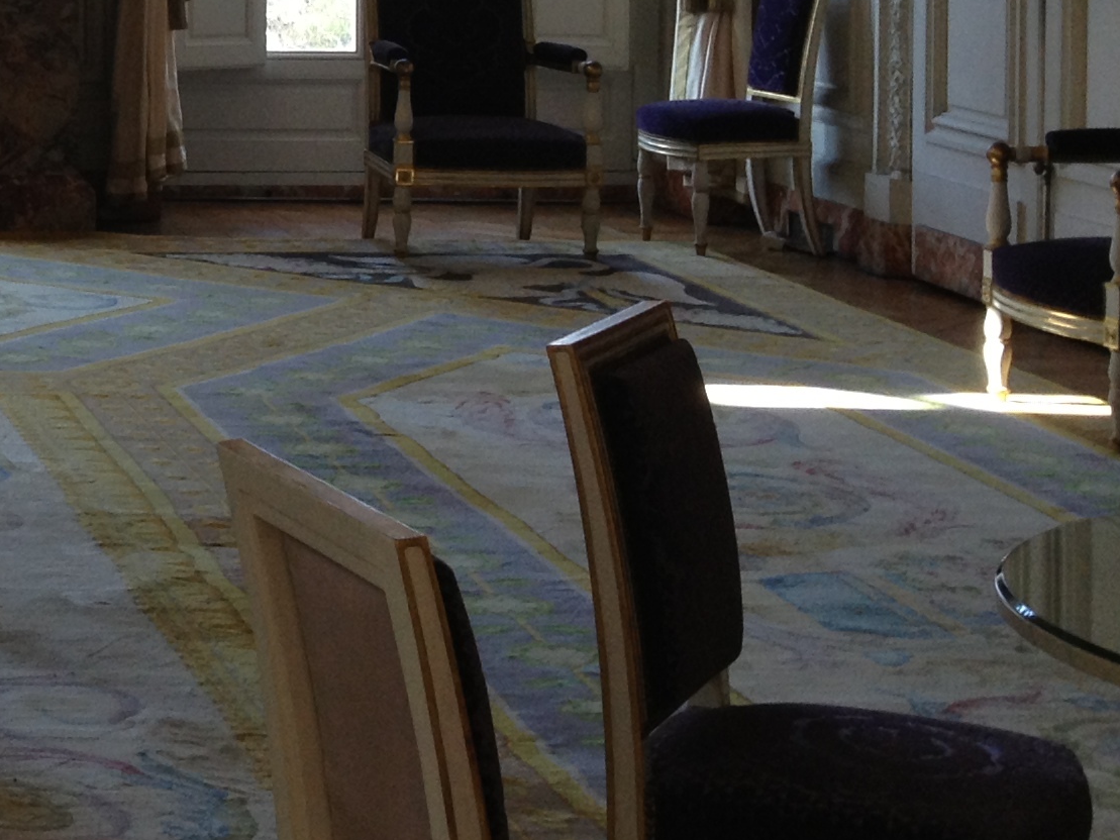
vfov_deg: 14.1
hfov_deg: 17.5
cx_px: -471
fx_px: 3333
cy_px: -76
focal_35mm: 103
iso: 64
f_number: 2.4
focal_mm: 4.28
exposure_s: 1/20
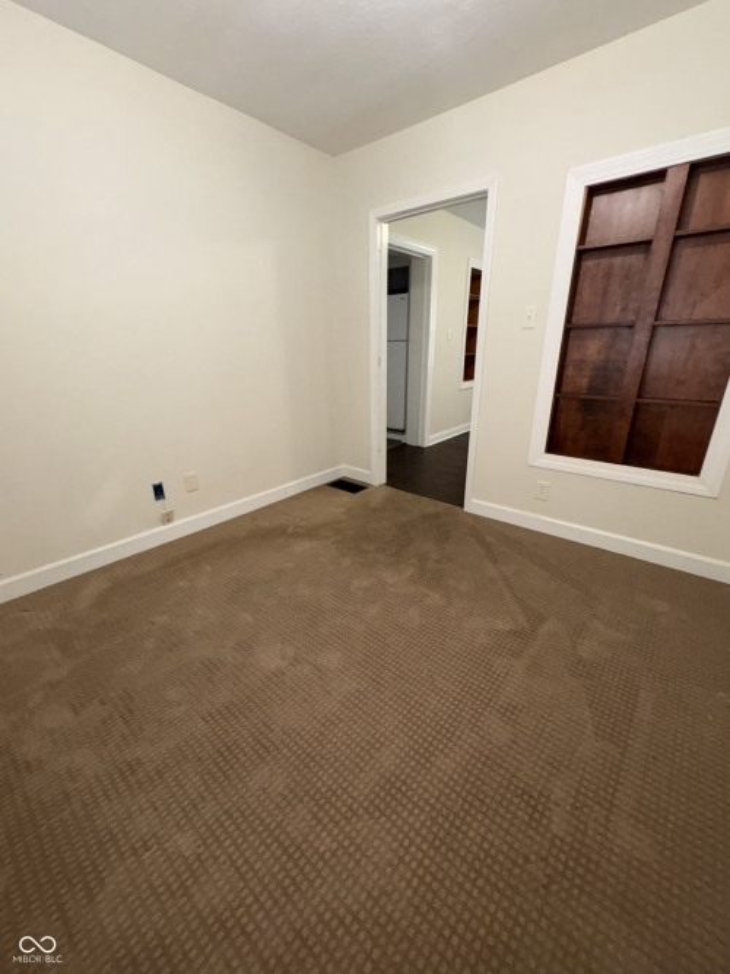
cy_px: 487
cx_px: 365
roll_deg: -1.4
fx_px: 394
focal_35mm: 14
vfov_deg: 102.1
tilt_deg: -18.1
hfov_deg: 85.7
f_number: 2.2
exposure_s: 1/60
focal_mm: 2.22
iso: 125
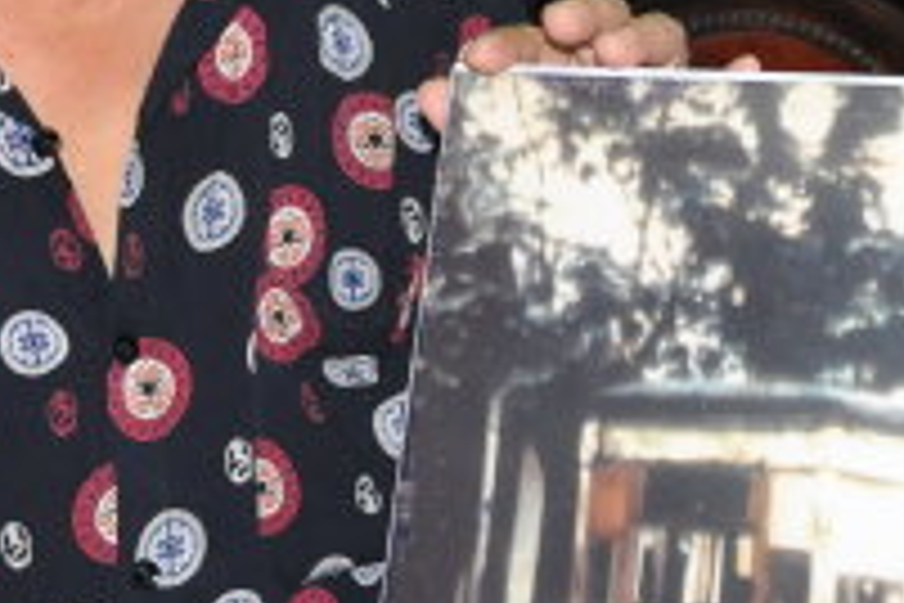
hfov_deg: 18.6
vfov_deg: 12.4
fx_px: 2737
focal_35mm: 109
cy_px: 34
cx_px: 717
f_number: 5
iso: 1600
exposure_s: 1/60
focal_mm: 22
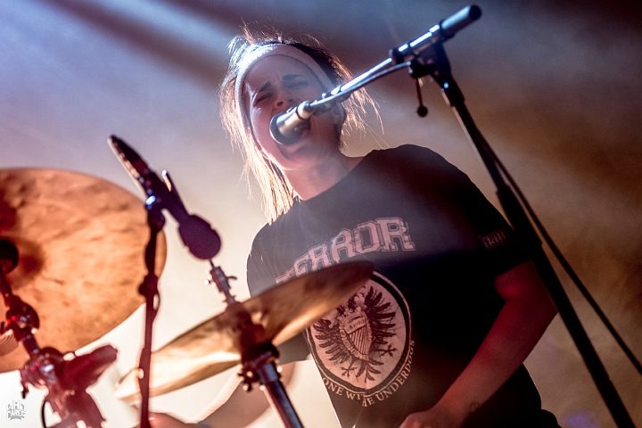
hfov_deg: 15.2
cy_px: 214
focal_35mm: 135
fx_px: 2407
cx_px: 321
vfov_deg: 10.2
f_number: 2.8
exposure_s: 1/100
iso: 800
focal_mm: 90
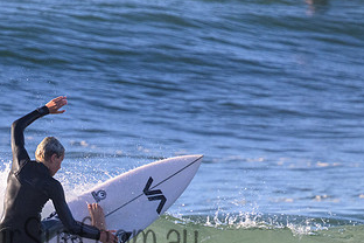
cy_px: 225
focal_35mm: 1266
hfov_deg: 1.6
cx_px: 75
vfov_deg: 1.1
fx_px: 12800
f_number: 11
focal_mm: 680
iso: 3200
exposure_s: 1/2000
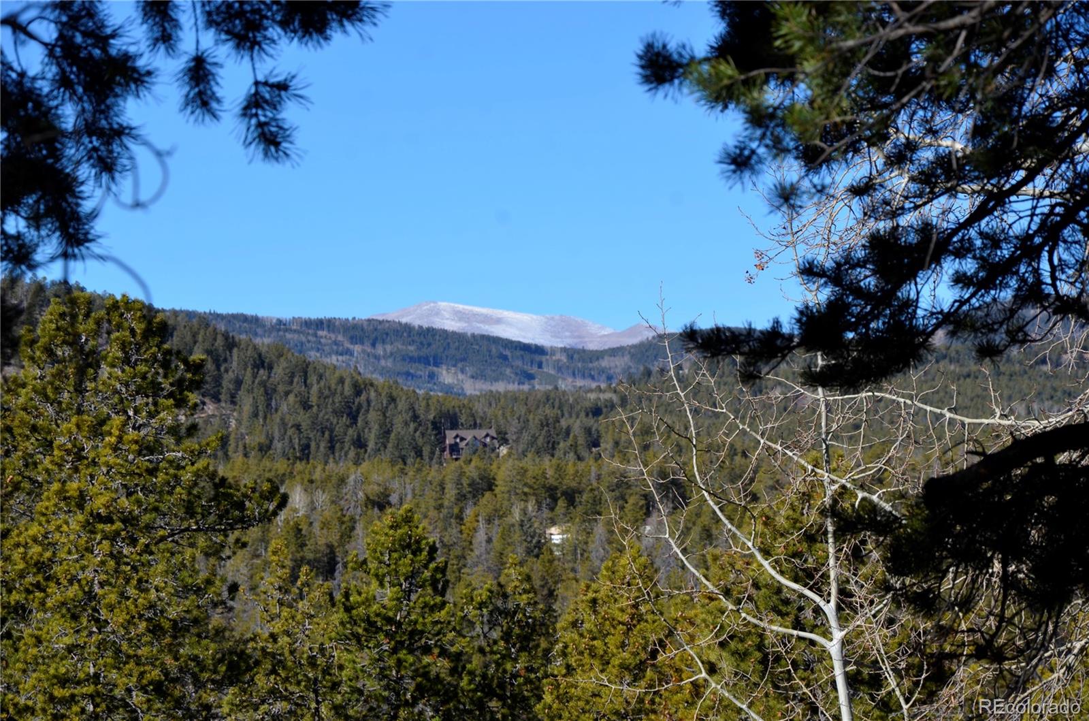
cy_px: 360
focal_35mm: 158
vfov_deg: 8.7
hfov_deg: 13.1
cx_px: 544
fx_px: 4753
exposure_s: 1/250
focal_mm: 105
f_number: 8
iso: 100
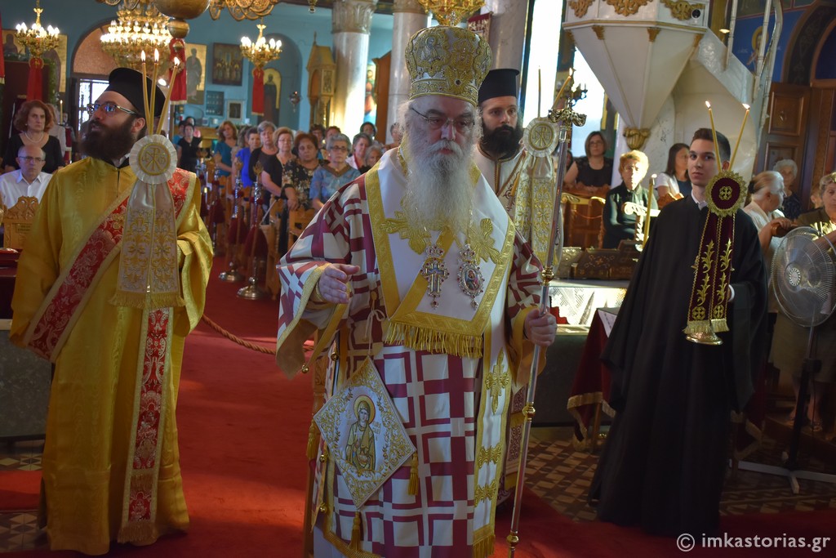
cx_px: 418
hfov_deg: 46.4
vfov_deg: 31.9
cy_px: 279
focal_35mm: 42
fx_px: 975
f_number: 4.2
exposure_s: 1/60
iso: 640
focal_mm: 28
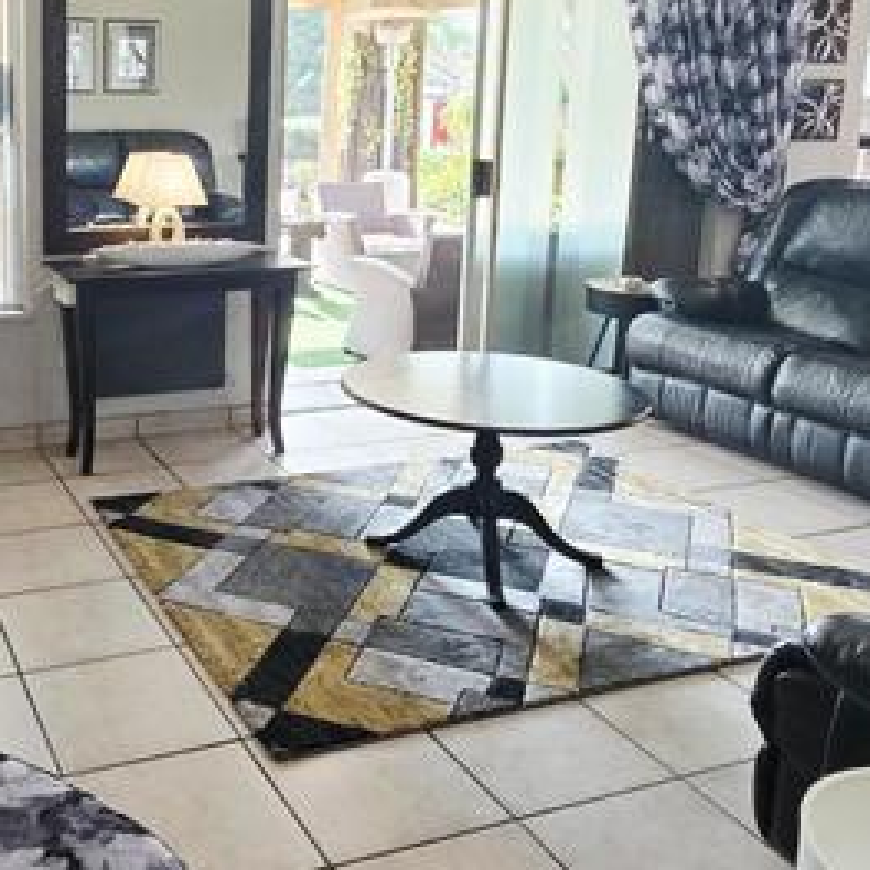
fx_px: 995
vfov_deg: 46.0
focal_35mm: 35
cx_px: 129
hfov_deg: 44.1
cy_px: 248
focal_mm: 2.2
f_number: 1.9
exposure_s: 1/370
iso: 400
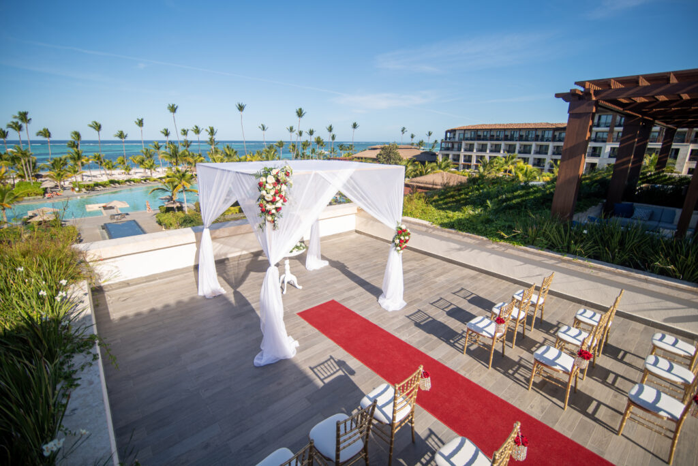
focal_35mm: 16
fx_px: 310
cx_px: 349
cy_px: 233
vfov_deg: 73.8
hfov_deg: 96.7
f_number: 2.8
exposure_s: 1/2500
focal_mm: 16
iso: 64
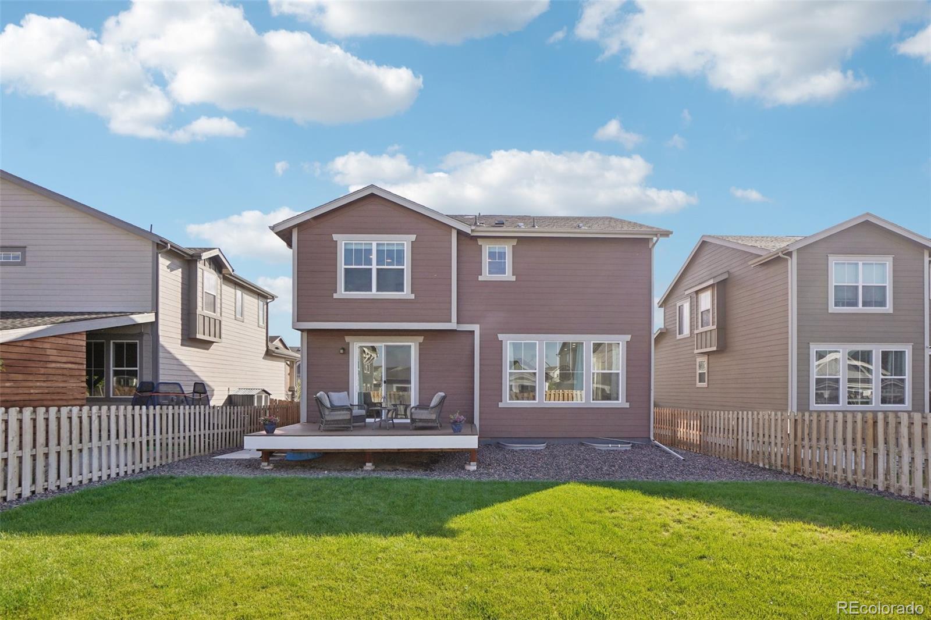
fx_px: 465
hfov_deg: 90.0
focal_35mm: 18
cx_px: 466
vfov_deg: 67.4
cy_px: 310
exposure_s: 1/200
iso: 100
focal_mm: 12
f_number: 9
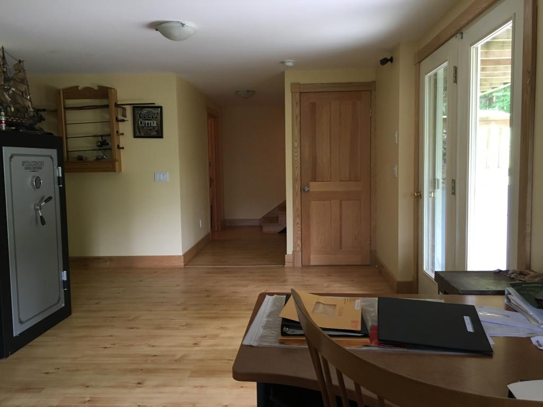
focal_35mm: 29
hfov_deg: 61.7
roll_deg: -0.1
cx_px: 272
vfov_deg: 48.2
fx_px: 455
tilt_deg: -5.4
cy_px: 204
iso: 160
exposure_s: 1/33
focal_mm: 4.15
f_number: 2.2
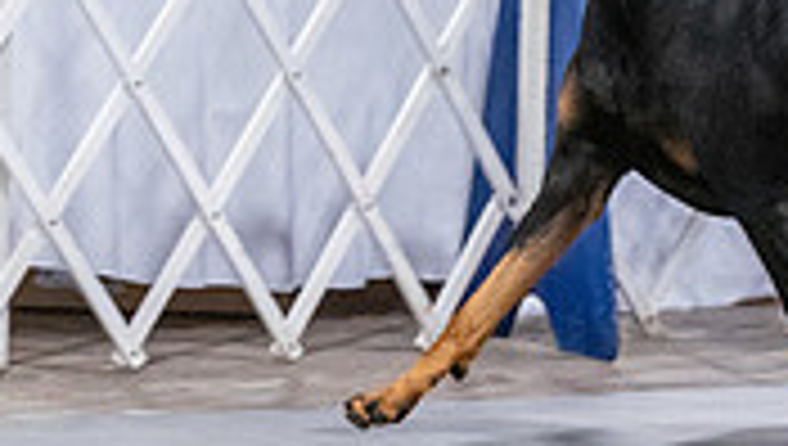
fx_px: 12910
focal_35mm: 617
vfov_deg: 2.0
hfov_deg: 3.5
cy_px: -178
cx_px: 720
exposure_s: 1/320
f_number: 3.2
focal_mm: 178
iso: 6400
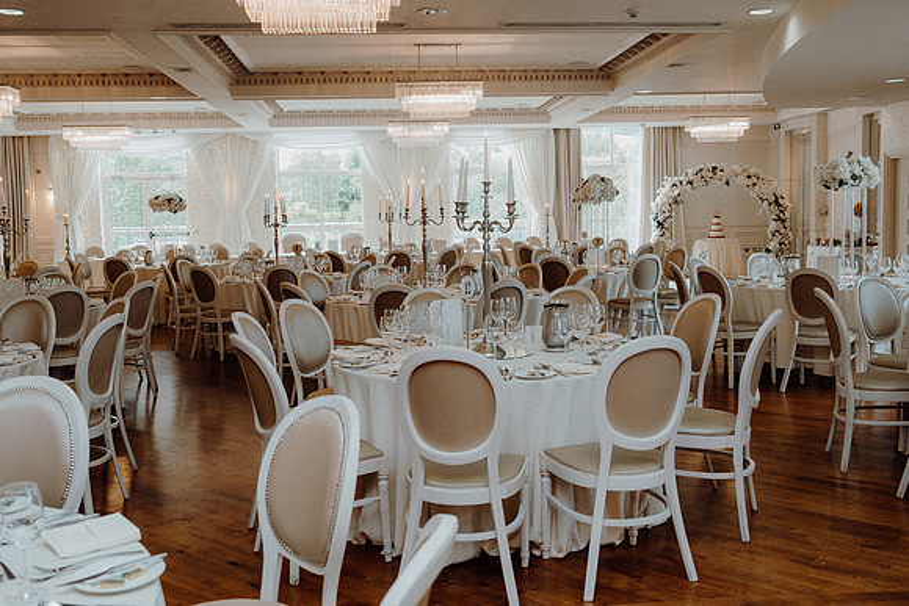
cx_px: 454
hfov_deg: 53.1
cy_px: 303
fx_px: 909
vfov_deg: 36.9
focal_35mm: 36
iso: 640
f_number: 3.5
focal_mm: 24
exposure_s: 1/160
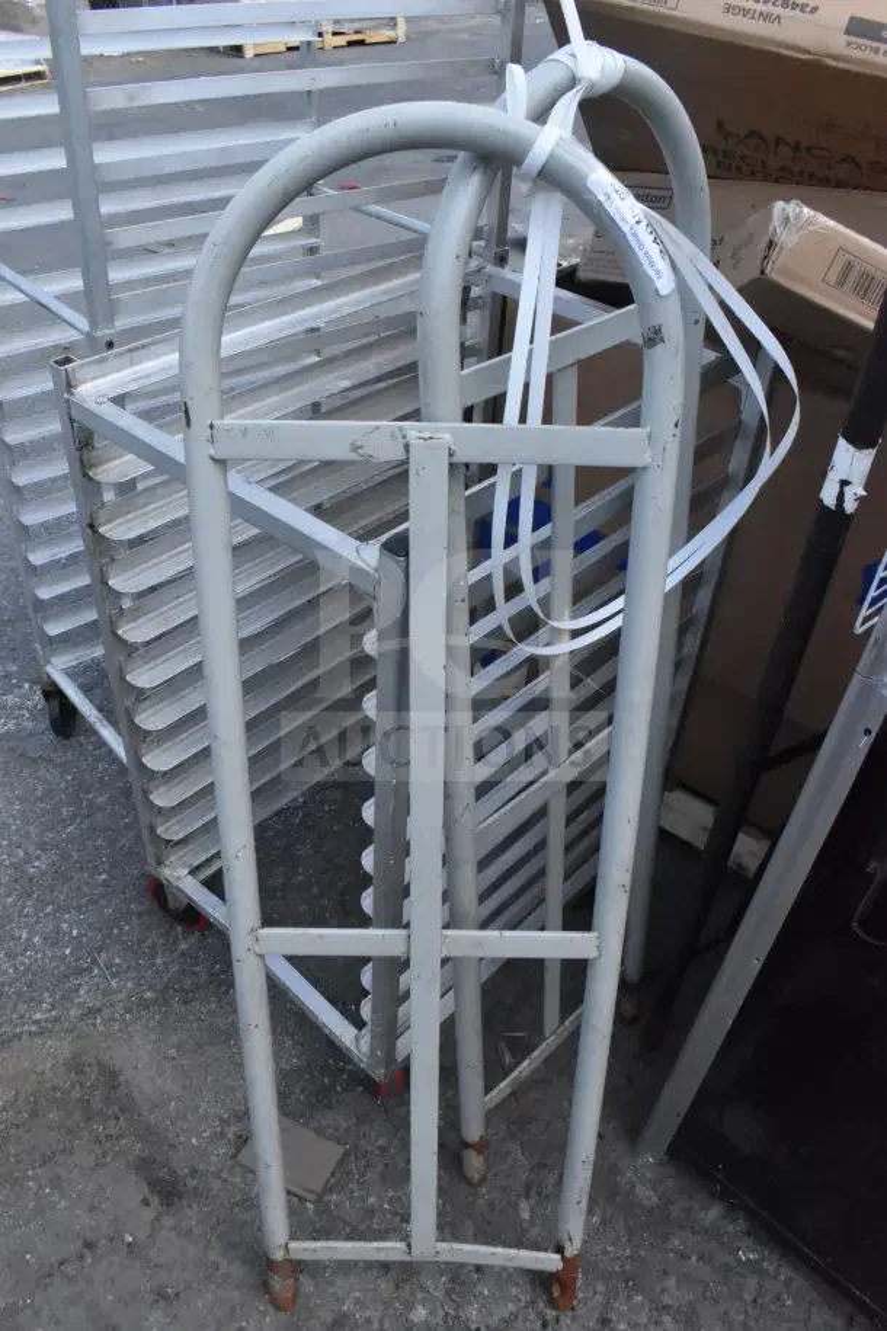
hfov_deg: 47.9
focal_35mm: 27
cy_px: 666
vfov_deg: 67.4
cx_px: 444
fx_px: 998
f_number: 20
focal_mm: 18
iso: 6400
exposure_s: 1/1250
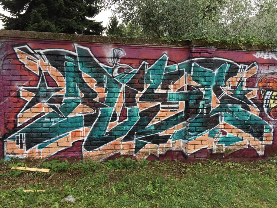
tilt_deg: -8.0
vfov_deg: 48.2
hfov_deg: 61.7
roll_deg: -2.1
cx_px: 138
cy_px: 104
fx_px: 232
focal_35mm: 29
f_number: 2.2
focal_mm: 4.15
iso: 32
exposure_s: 1/608
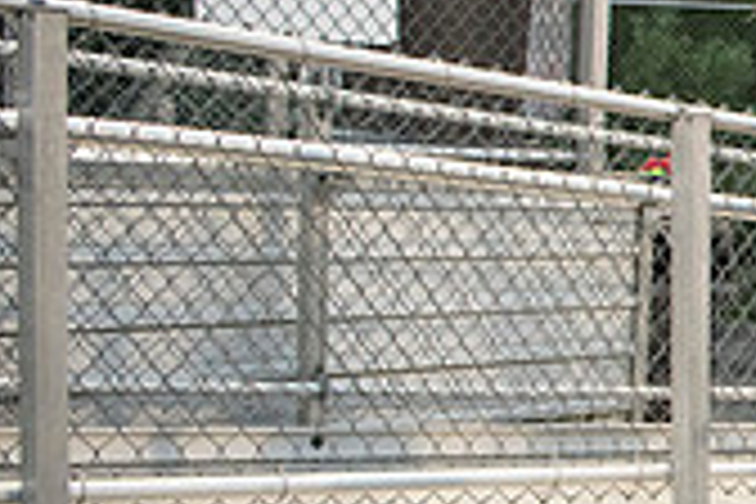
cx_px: 1300
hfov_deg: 19.4
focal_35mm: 83
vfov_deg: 16.4
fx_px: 1743
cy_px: 335
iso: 2000
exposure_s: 1/800
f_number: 3.2
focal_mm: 24
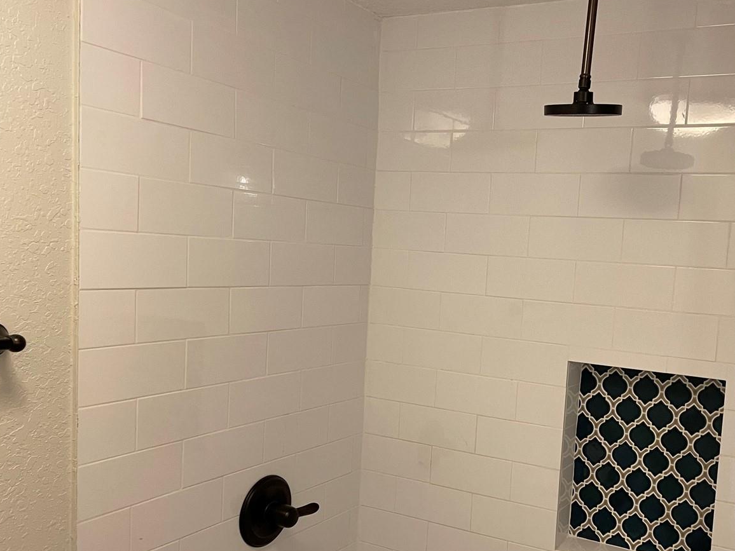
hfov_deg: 50.7
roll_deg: -2.9
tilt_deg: -5.7
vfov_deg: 39.5
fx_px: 764
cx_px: 469
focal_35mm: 36
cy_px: 331
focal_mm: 4.2
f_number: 1.6
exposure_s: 1/60
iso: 100
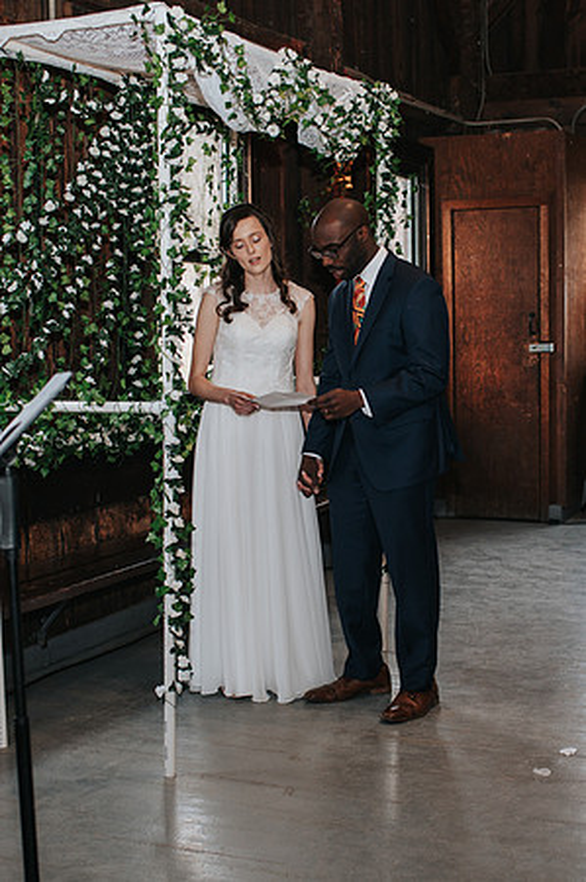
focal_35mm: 56
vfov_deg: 35.8
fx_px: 1367
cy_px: 469
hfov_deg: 24.2
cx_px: 334
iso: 1000
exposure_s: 1/160
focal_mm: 35
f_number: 2.8
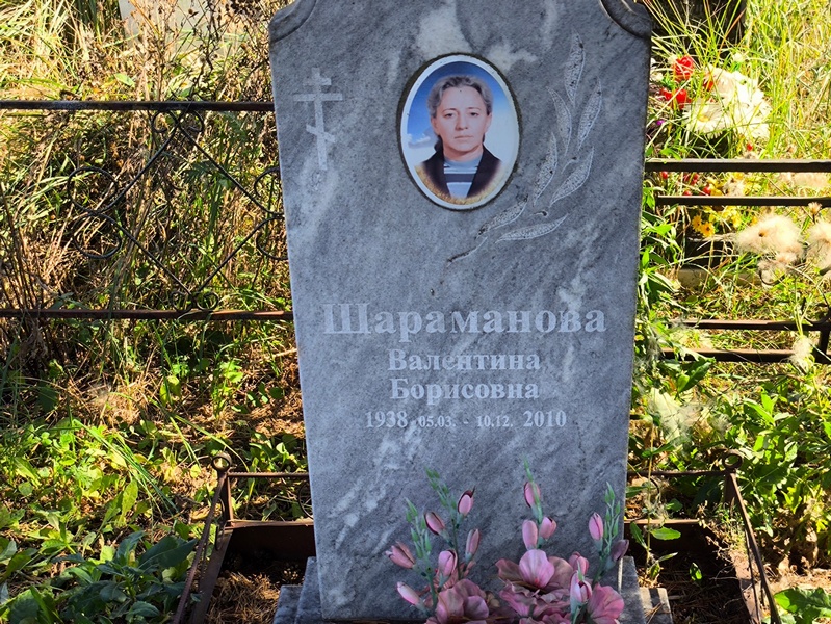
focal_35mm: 50
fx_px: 1201
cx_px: 416
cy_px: 312
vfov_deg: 29.1
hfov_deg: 38.2
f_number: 1.7
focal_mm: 4.71
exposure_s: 1/386
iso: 50
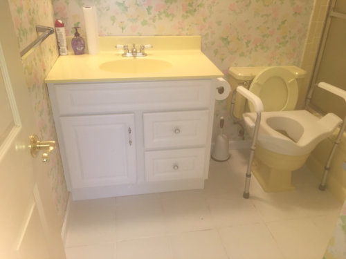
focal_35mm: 29
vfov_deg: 48.2
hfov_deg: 61.7
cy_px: 130
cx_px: 173
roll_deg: -1.1
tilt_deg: -29.4
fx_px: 290
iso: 50
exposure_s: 1/30
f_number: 2.2
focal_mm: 4.15
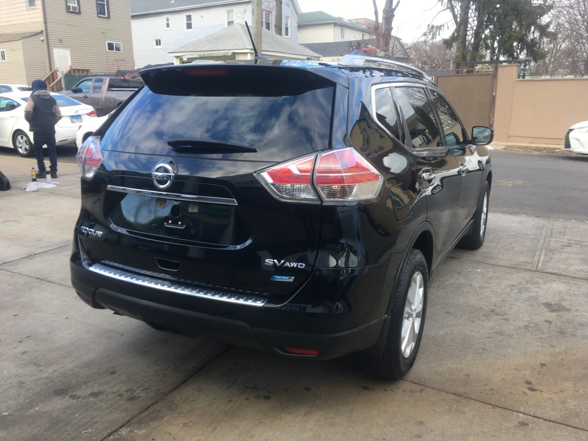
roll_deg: +2.0
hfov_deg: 61.7
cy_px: 220
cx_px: 294
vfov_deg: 48.2
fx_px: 493
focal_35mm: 29
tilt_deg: -13.7
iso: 25
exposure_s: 1/179
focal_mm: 4.15
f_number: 2.2
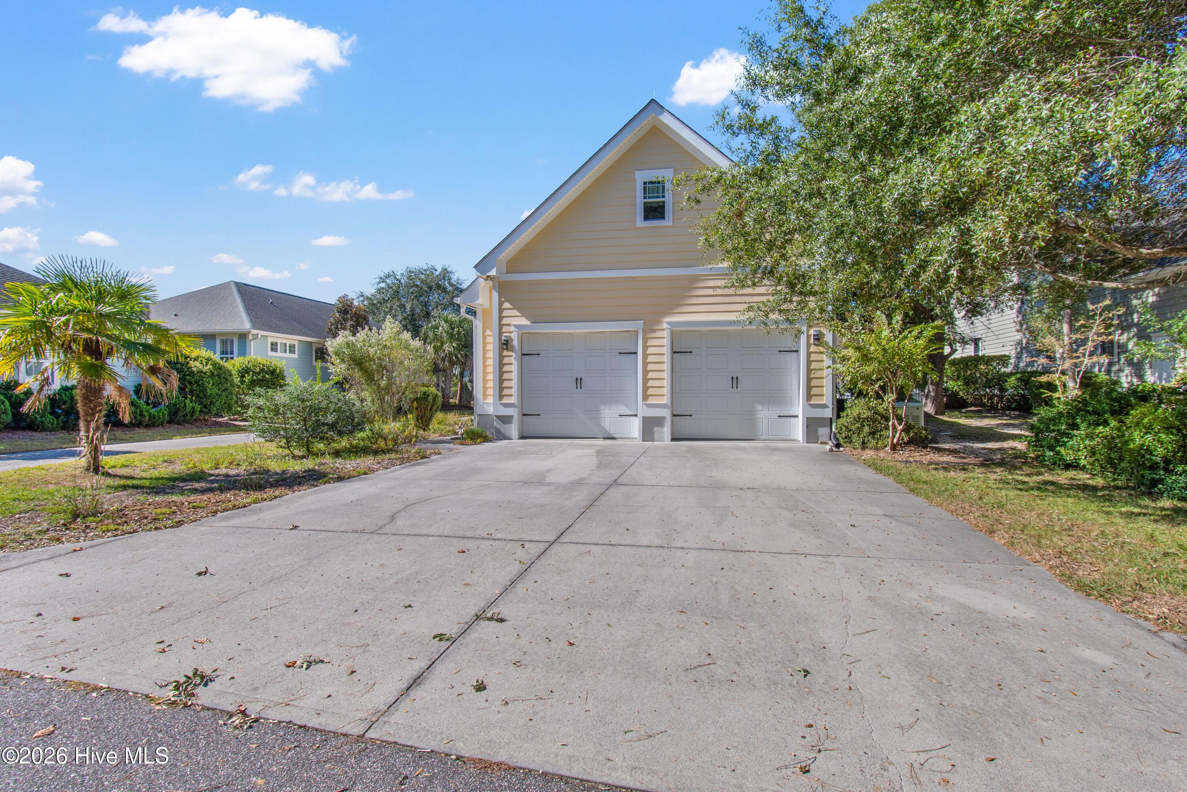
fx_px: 626
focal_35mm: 19
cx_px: 594
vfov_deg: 64.6
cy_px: 396
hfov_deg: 86.9
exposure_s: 1/250
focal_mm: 13
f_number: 8
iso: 100
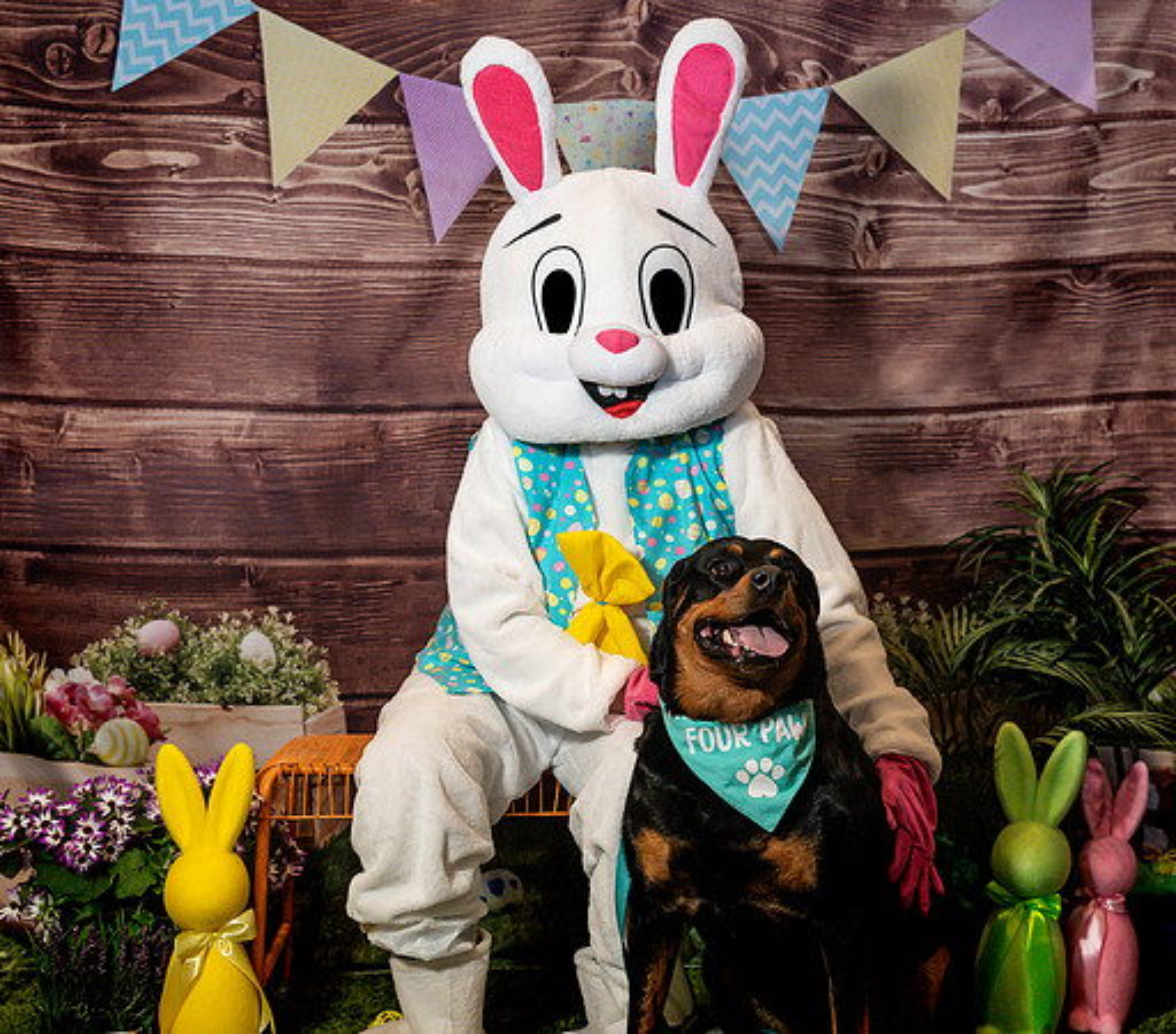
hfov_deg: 36.9
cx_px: 690
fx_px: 1755
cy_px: 511
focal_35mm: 48
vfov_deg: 32.8
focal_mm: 37
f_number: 2.8
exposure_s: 1/500
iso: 5000
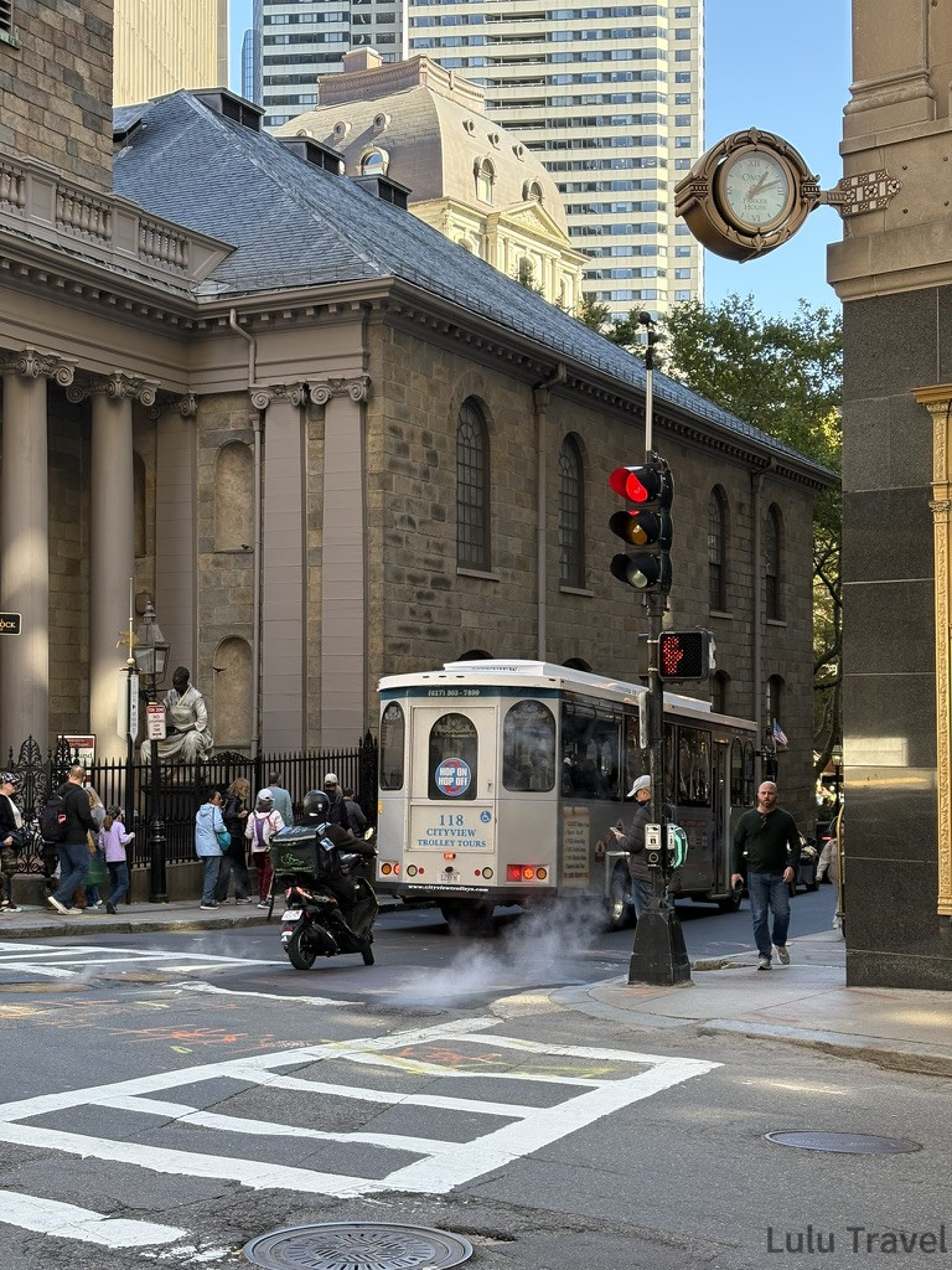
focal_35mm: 52
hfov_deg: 28.0
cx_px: 476
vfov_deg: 36.8
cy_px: 635
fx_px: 1907
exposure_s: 1/242
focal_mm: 5.96
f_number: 1.6
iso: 50
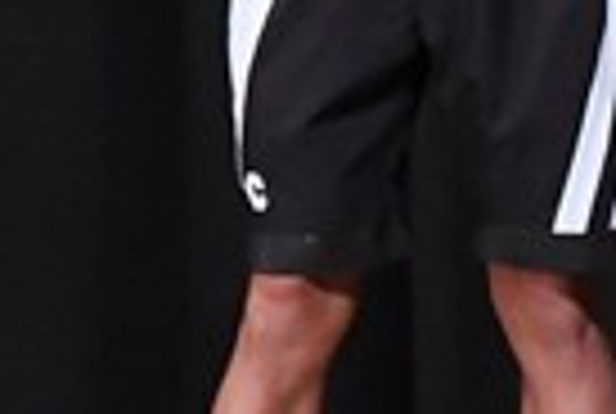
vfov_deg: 1.2
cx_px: 501
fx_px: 19532
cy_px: -27
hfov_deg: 1.8
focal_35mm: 1139
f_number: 5.6
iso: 8000
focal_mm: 135
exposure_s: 1/400
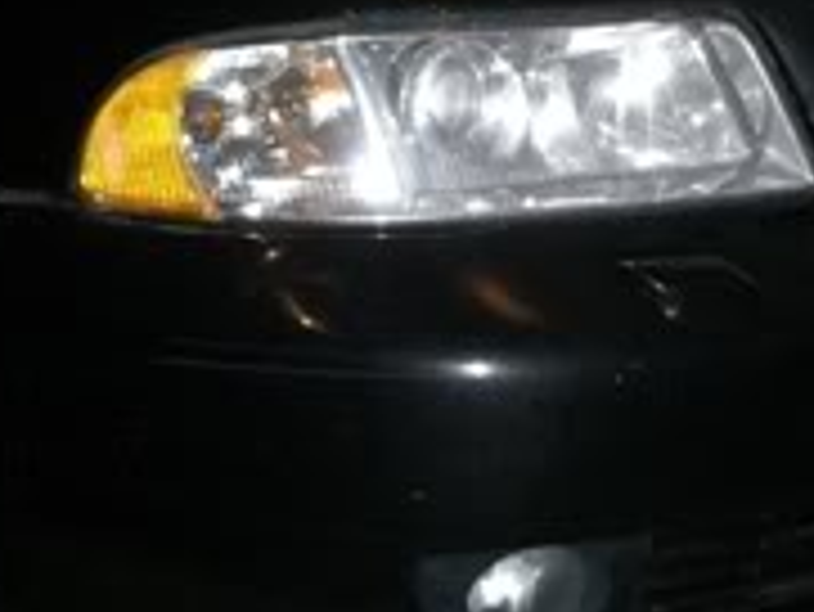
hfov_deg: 23.4
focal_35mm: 83
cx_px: 535
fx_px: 1953
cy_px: 65
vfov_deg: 17.5
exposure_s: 1/60
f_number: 2.7
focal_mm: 6.2
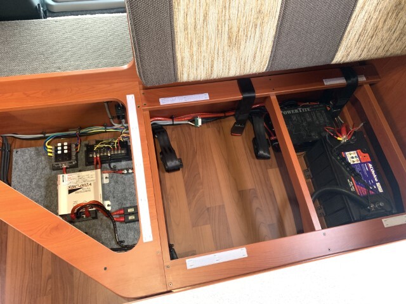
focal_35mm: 26
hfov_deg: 67.3
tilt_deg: -65.3
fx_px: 305
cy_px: 152
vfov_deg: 53.1
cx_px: 203
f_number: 1.8
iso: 400
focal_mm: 4.25
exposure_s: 1/40
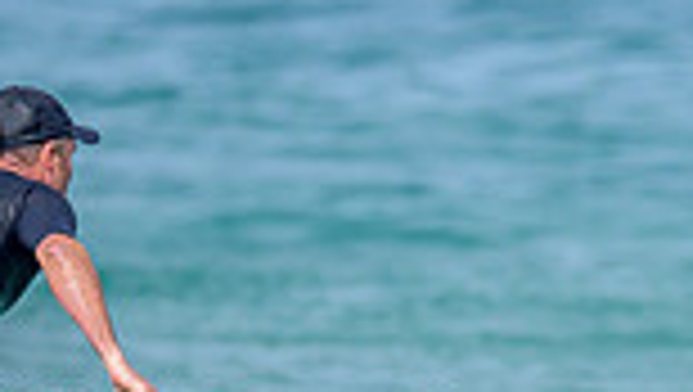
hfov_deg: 0.5
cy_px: 535
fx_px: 79944
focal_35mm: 4346
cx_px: 327
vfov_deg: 0.3
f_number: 6.3
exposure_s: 1/2000
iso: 280
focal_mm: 800
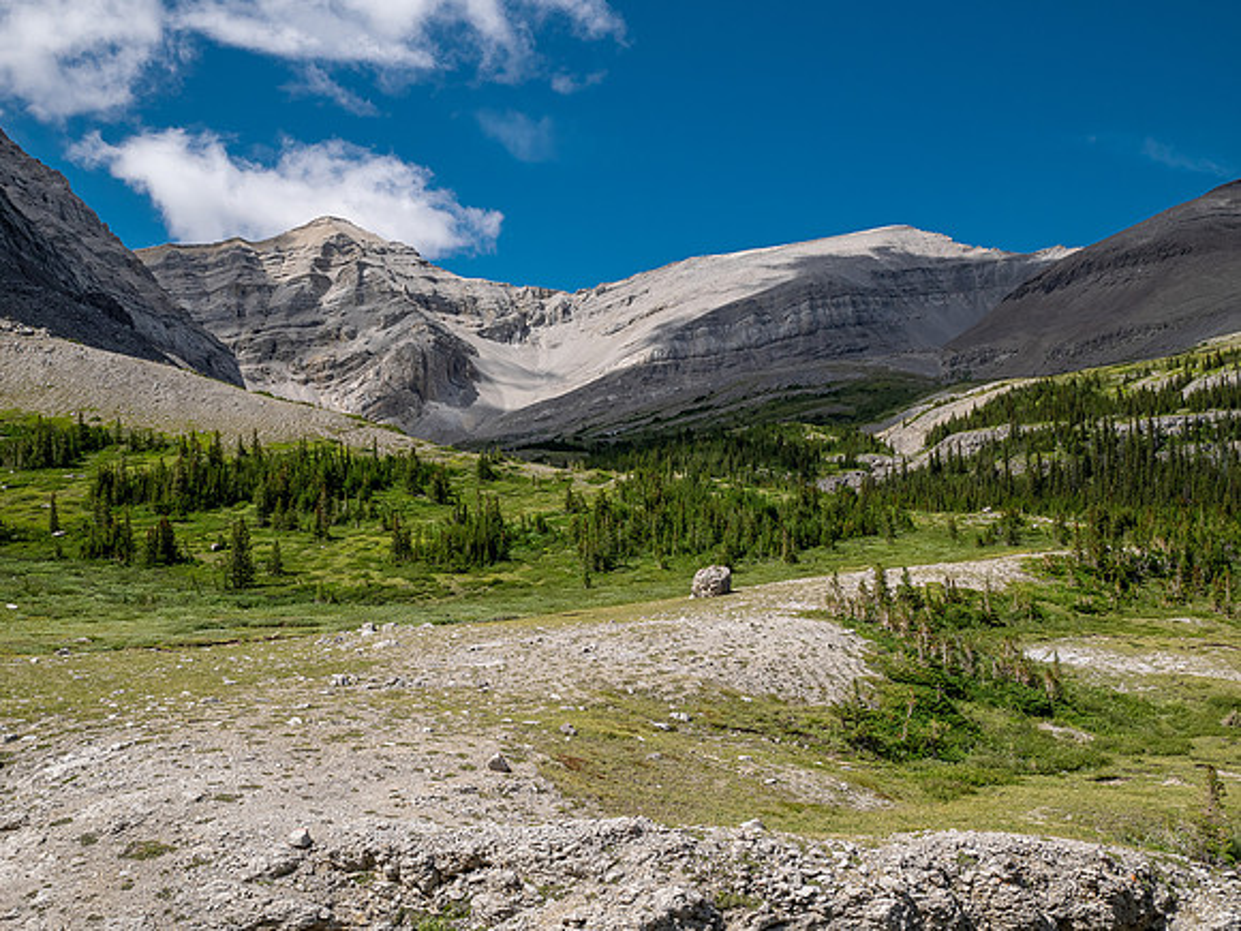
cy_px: 466
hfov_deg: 41.2
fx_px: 1649
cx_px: 620
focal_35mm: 46
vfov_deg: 31.5
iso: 200
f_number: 8
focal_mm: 23
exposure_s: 1/200
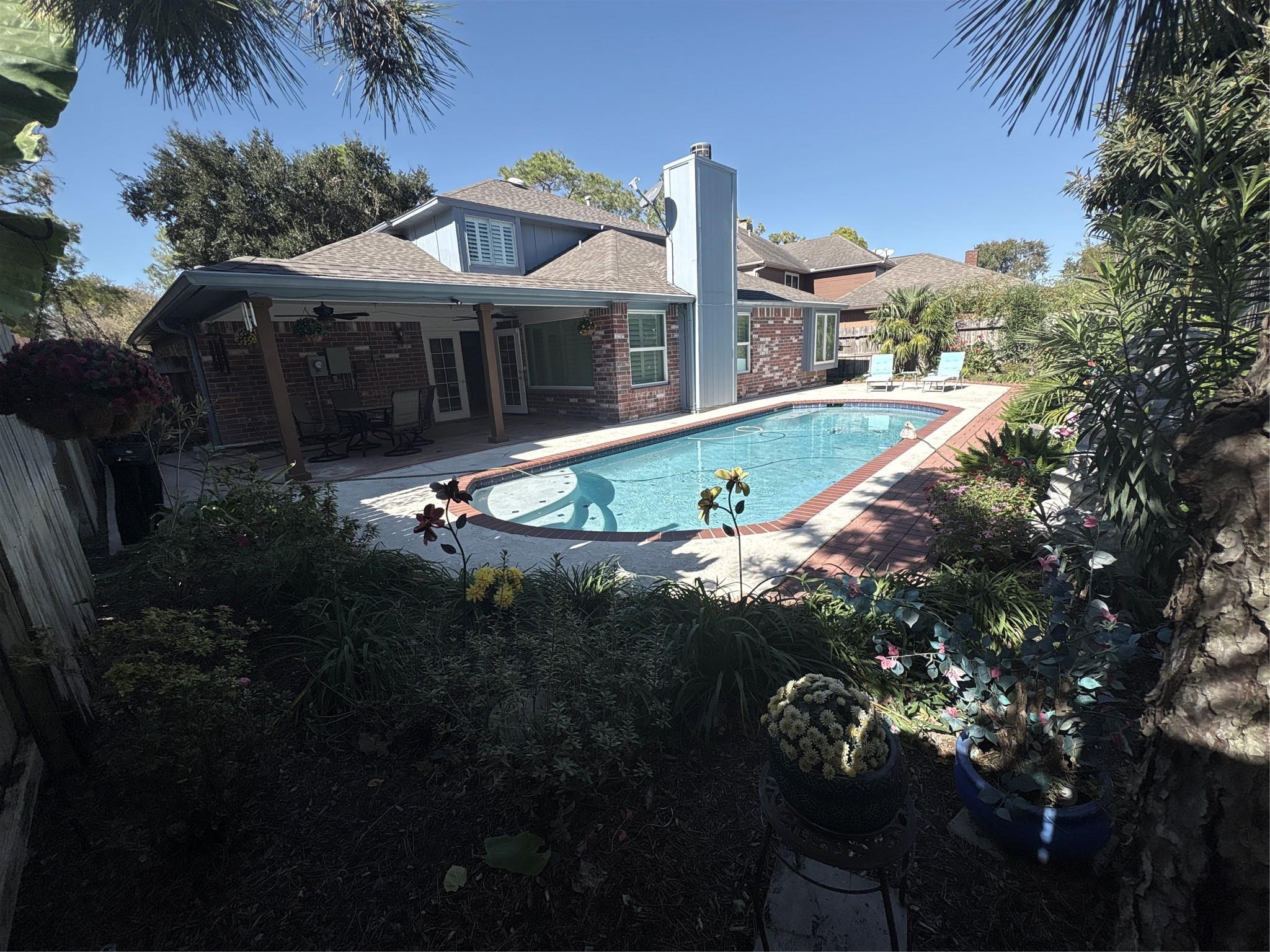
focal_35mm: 14
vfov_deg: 85.7
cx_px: 635
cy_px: 476
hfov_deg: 102.1
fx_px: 514
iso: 40
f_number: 2.2
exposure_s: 1/1277
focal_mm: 2.22
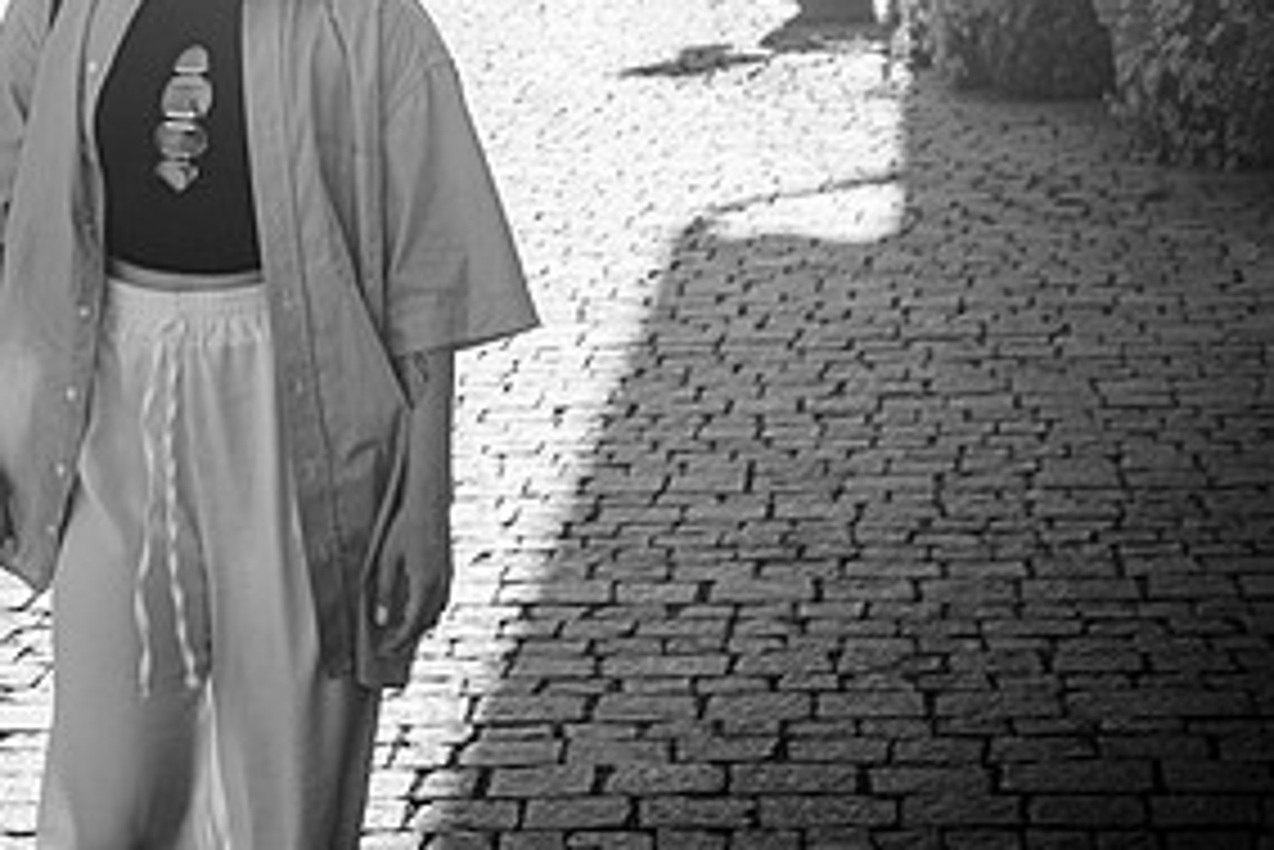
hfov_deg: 19.1
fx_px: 3753
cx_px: 255
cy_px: 119
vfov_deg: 12.9
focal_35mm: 106
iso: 125
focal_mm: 50
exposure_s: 1/60
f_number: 5.6
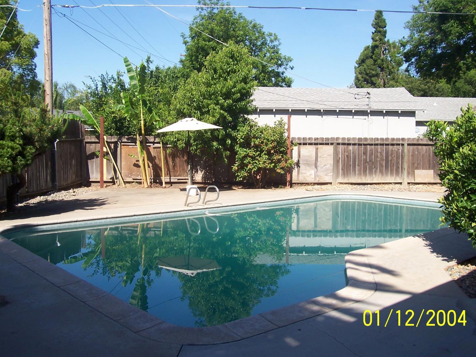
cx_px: 244
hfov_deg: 51.4
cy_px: 176
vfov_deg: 39.6
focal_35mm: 36
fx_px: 495
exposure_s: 1/350
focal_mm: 5.6
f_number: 5.6
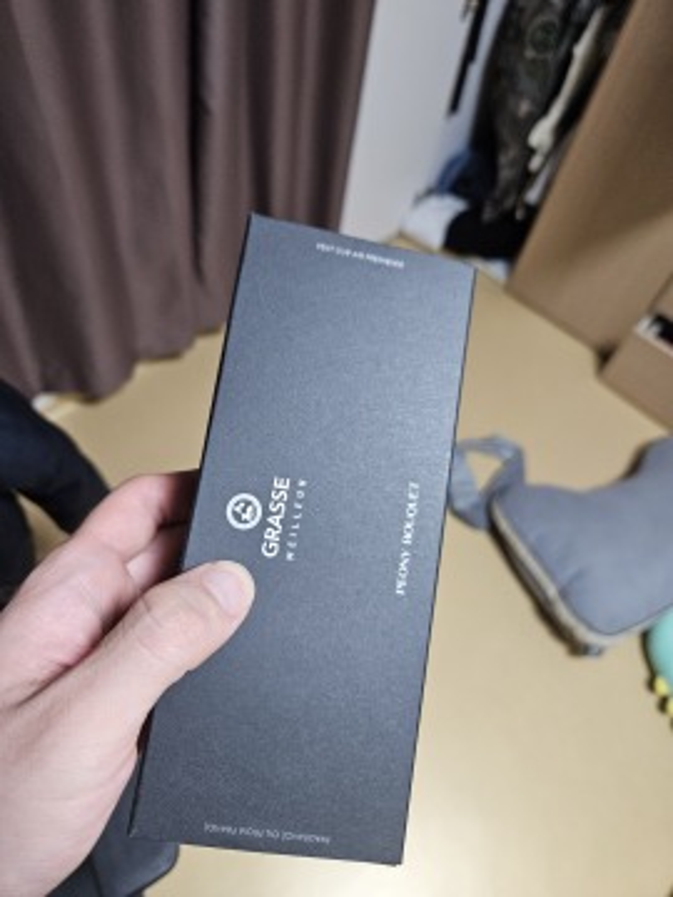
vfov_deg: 73.9
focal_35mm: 23
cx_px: 336
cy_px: 448
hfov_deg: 58.9
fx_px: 596
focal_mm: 5.4
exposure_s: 1/120
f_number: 1.8
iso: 640
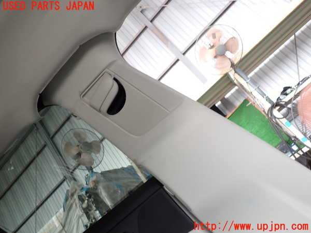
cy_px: 116
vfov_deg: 54.9
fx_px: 225
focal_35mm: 25
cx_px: 156
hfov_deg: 69.4
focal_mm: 4.5
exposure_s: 1/30
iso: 200
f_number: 2
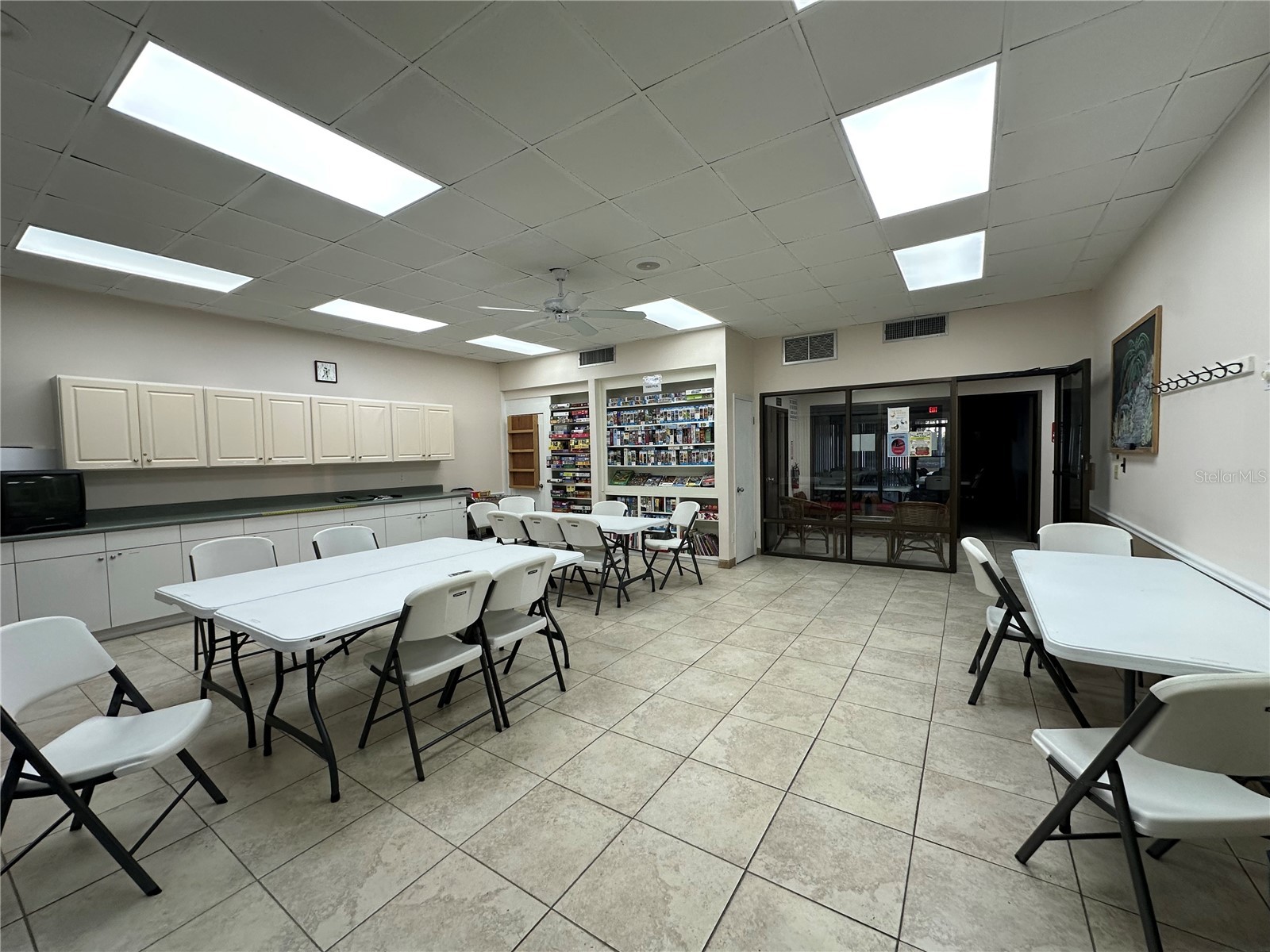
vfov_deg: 85.7
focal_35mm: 14
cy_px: 476
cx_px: 635
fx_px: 514
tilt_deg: -2.9
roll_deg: +0.3
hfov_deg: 102.1
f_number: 2.2
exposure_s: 1/120
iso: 125
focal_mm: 2.22
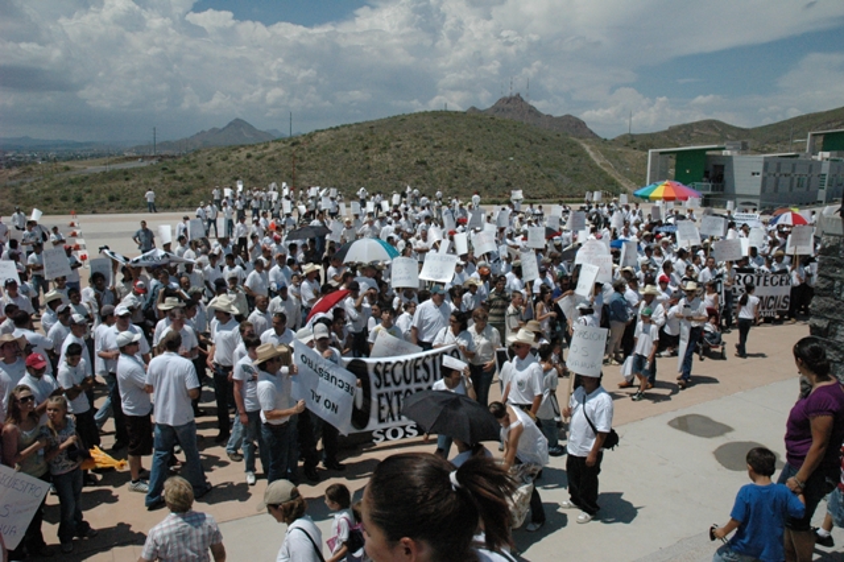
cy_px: 281
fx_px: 633
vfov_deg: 47.9
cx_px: 422
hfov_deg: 67.4
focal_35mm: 27
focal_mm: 18
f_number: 10
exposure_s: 1/6400
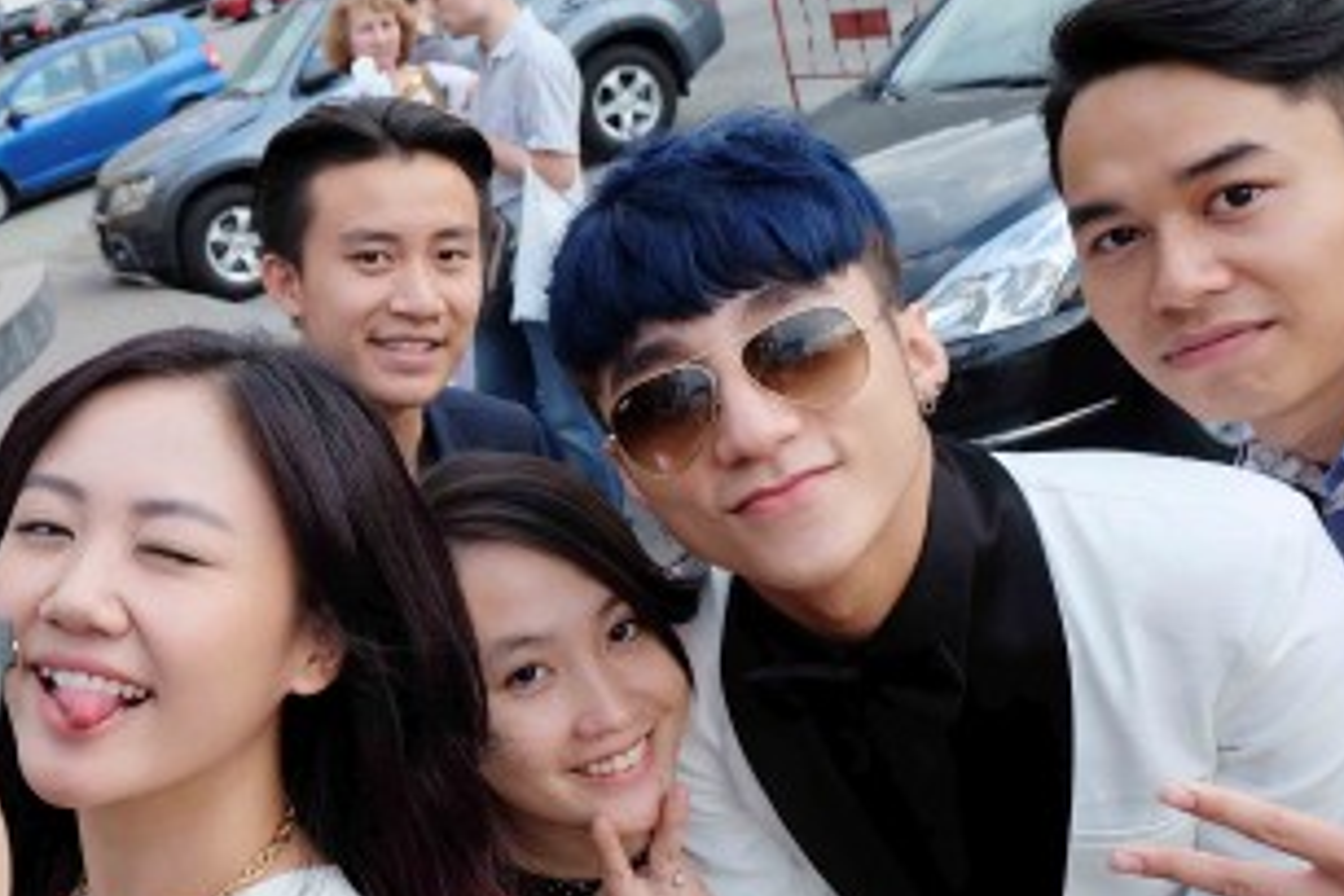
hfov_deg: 40.1
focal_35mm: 47
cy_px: 562
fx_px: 1755
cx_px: 250
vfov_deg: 28.5
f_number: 5
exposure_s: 1/125
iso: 400
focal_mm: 16
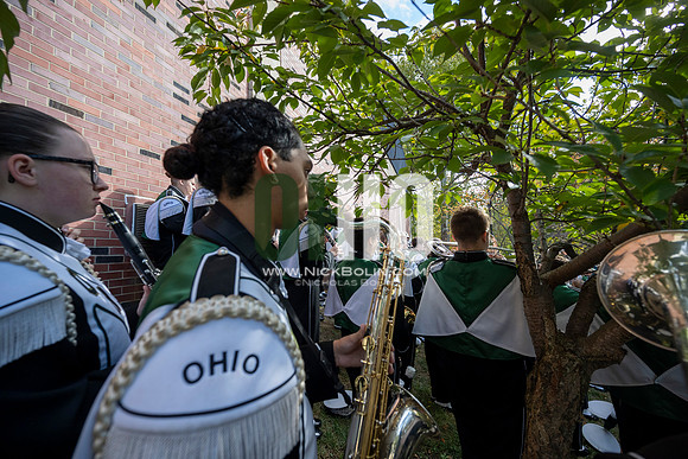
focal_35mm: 14
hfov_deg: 104.2
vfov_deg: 81.2
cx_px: 344
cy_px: 230
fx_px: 268
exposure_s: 1/500
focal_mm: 14
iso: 320
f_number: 4.5
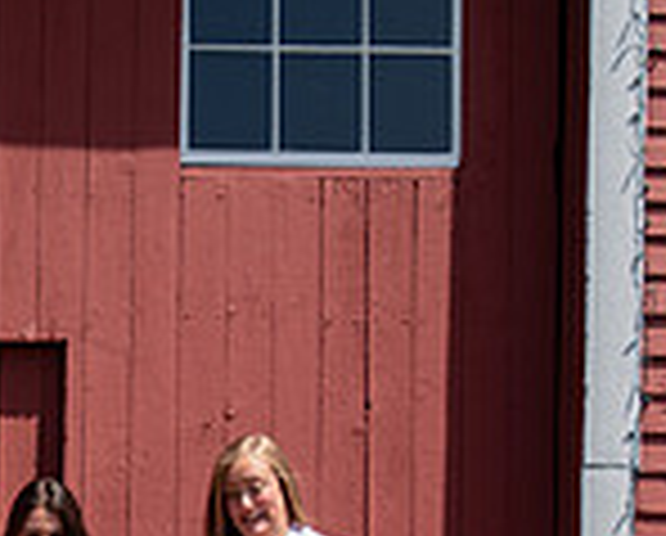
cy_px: 597
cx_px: 36
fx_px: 2726
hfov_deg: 13.8
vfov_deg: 11.1
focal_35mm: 138
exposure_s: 1/250
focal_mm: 25
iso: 100
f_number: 5.6
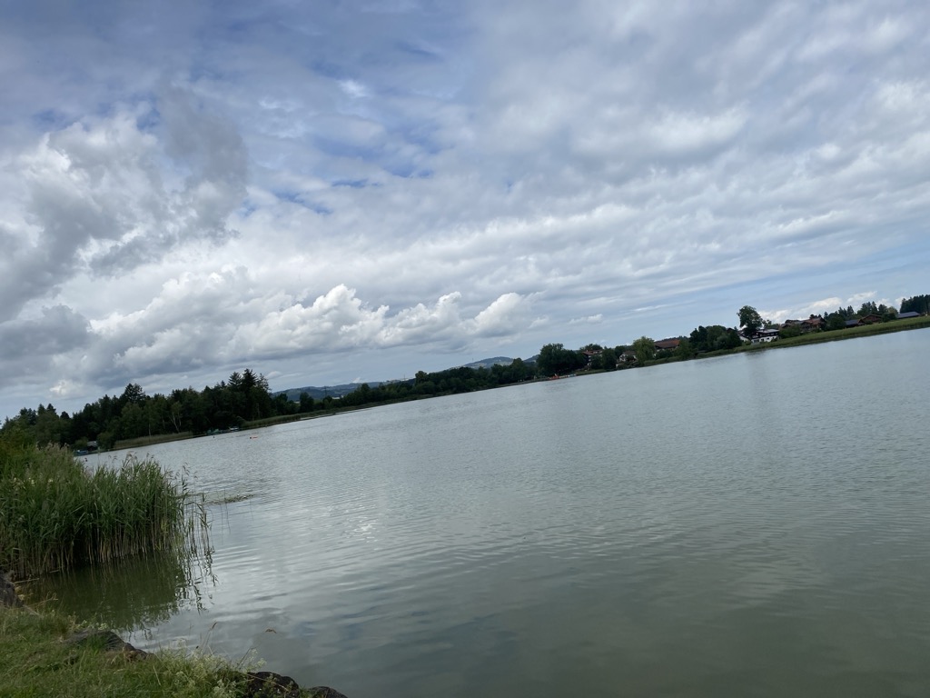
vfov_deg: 53.1
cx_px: 465
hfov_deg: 67.3
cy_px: 349
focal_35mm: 26
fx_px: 699
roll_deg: +7.2
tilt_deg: +3.0
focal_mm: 4.25
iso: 32
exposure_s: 1/4444
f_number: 1.8
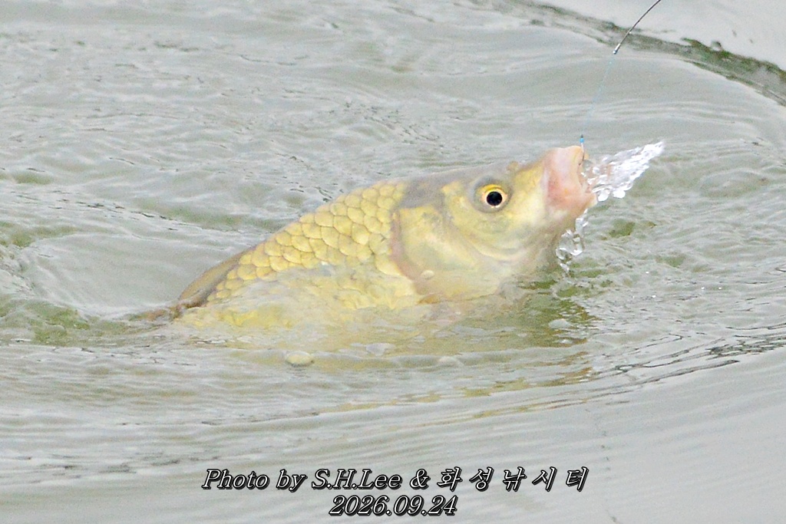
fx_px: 4367
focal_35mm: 200
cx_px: 393
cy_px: 262
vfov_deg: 6.9
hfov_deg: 10.3
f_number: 5.6
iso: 3200
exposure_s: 1/500
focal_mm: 200
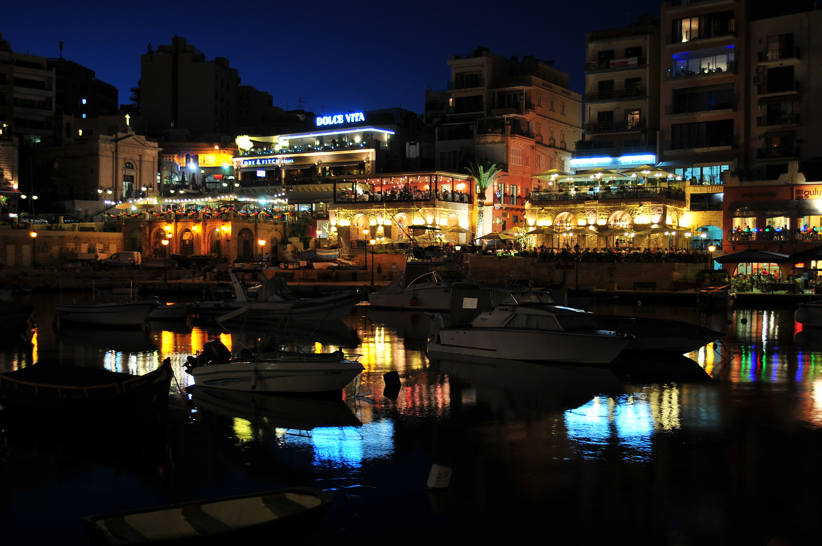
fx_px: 958
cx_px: 411
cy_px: 273
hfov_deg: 46.5
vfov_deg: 31.8
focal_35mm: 42
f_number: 4.5
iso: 200
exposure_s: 1/2
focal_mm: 28
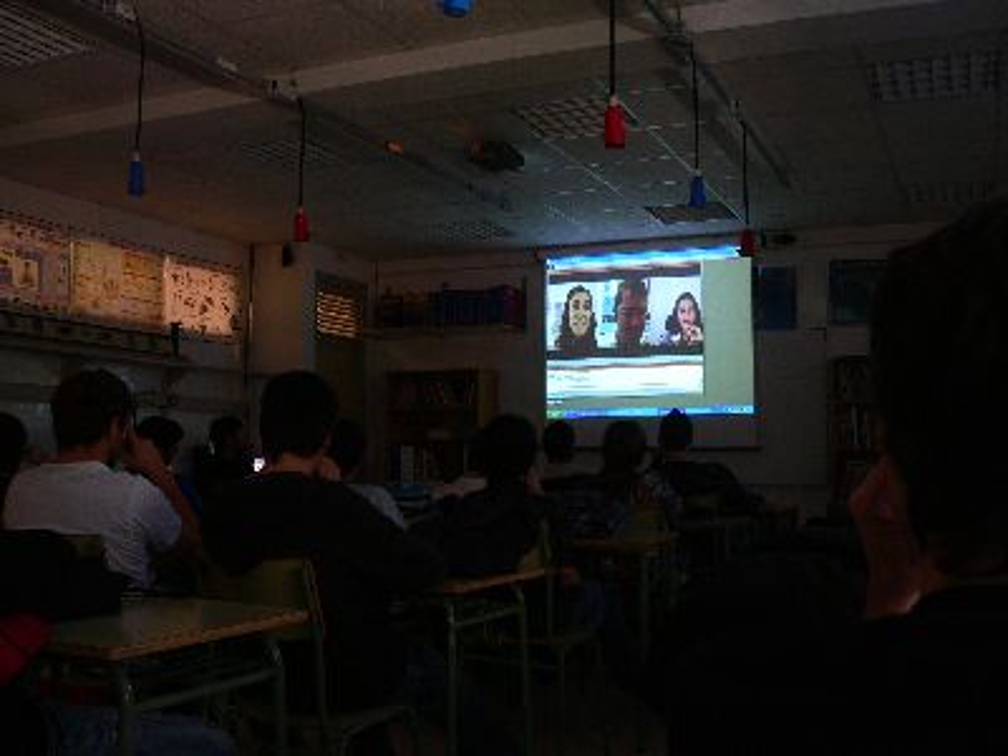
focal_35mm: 36
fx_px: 1048
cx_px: 504
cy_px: 378
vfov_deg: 39.7
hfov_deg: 51.4
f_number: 2.8
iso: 100
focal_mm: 6
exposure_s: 1/4
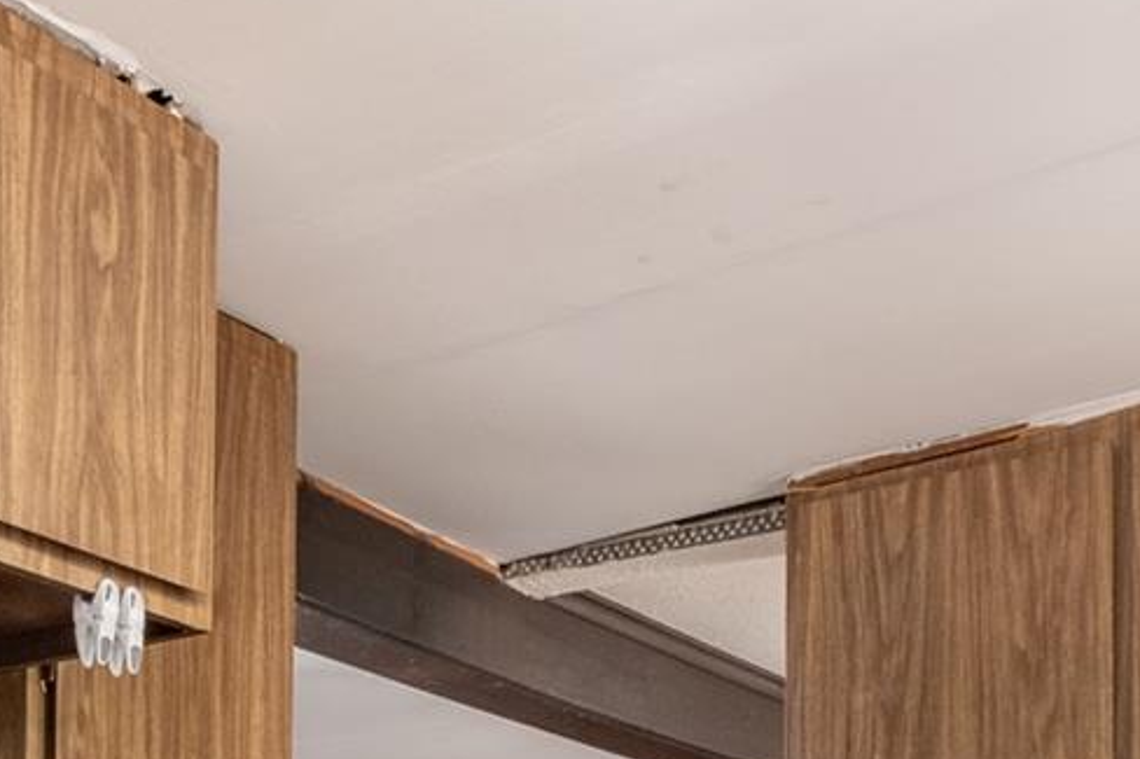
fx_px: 1994
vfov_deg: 18.6
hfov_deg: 31.7
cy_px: 1188
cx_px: 395
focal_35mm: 63
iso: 640
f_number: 6.4
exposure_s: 1/125
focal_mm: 10
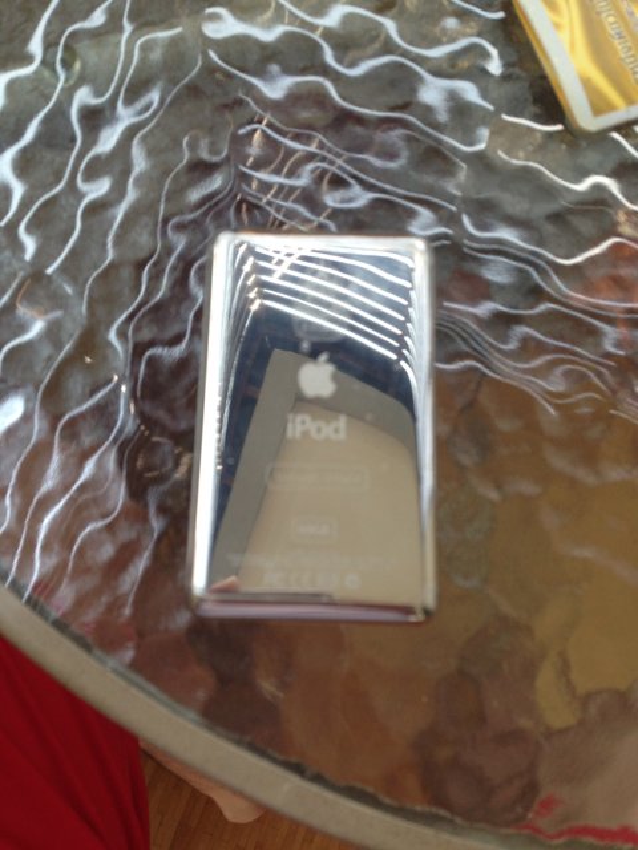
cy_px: 425
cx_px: 319
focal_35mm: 33
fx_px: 811
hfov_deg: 42.9
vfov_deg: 55.4
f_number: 2.4
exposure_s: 1/120
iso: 80
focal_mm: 4.13
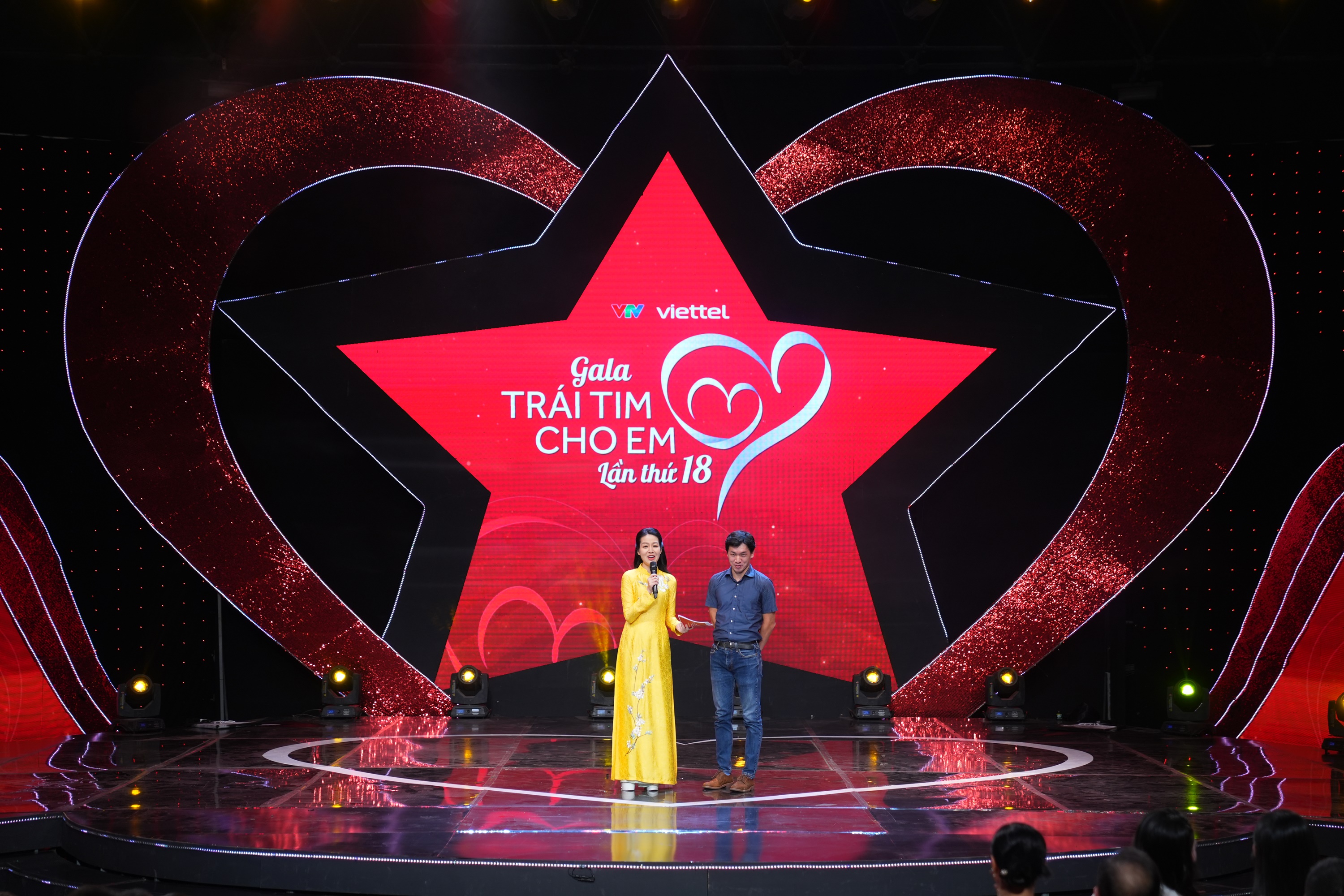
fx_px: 2426
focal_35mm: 65
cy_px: 448
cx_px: 672
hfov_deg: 31.0
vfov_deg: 20.9
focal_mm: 65
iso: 640
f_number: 2.8
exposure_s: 1/160
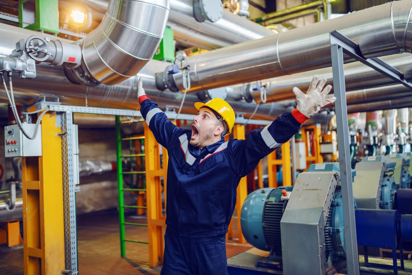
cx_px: 206
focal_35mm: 35
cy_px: 138
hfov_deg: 54.4
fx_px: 401
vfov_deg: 37.9
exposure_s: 1/250
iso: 500
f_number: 1.4
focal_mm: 35
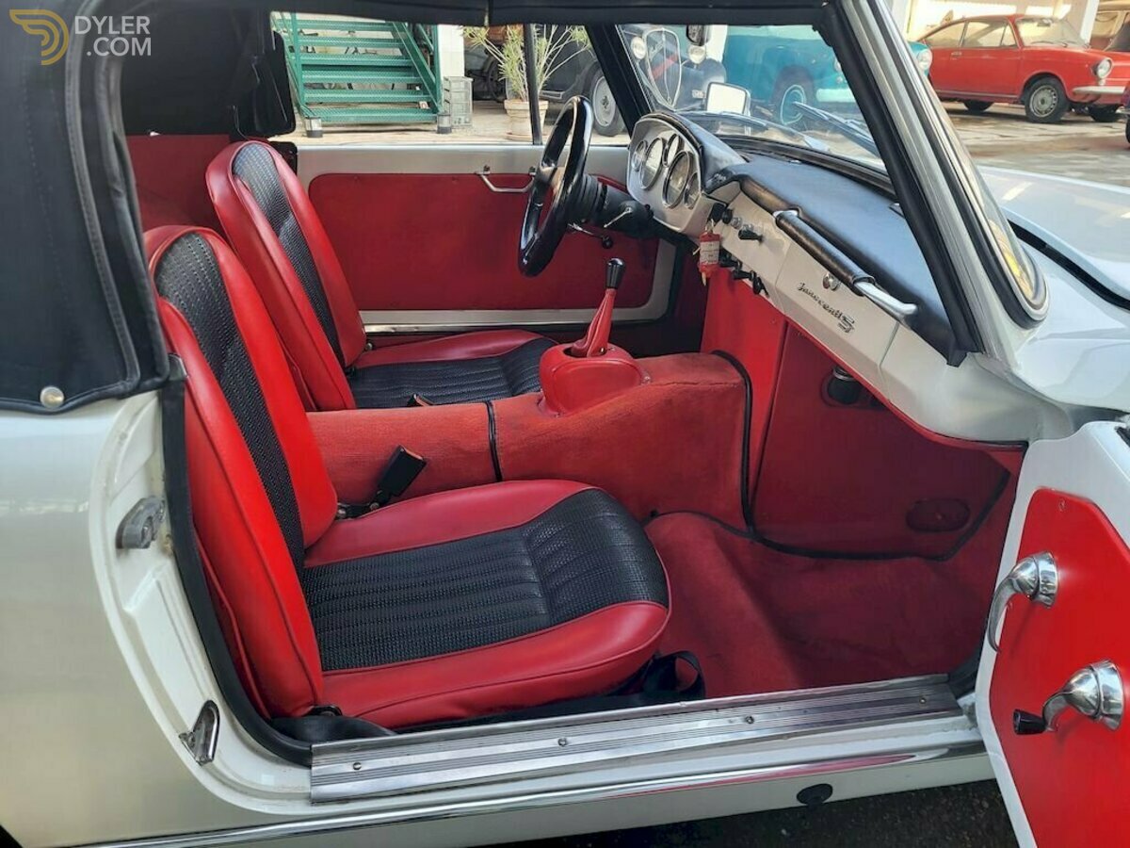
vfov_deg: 53.1
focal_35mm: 26
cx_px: 565
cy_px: 424
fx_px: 849
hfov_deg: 67.3
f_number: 1.8
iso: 80
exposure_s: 1/100
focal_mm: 5.4
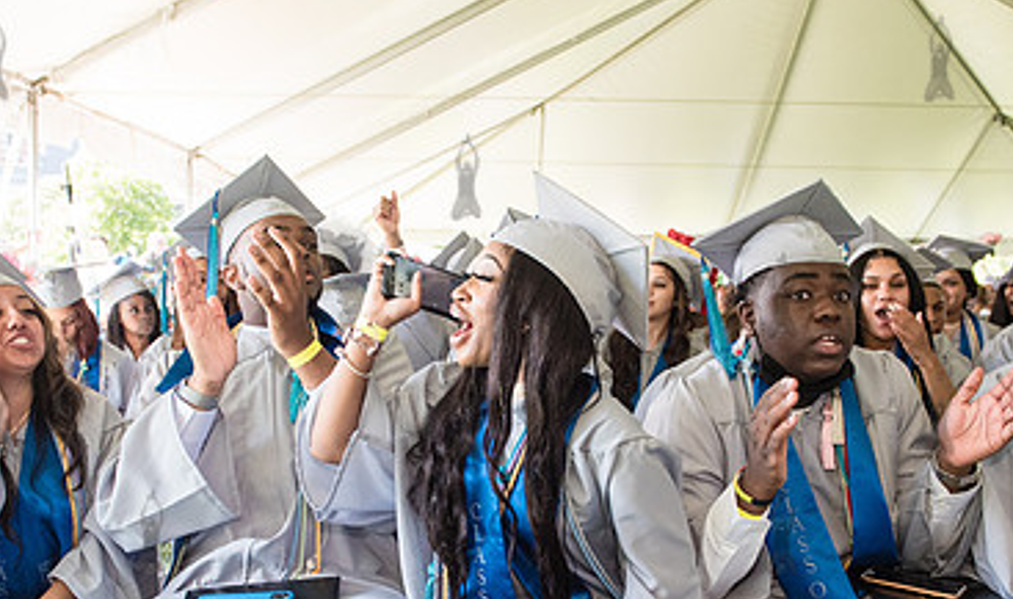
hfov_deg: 49.9
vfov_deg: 30.4
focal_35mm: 40
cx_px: 480
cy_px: 424
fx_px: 1088
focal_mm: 24
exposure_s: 1/800
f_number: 4
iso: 2500
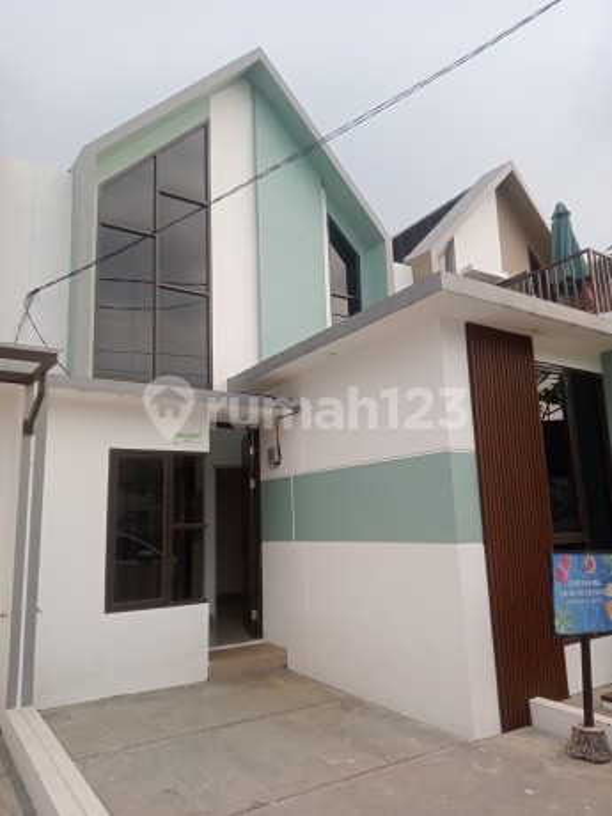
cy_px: 408
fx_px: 660
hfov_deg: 49.7
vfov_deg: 63.4
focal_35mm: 28
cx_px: 306
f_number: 2.2
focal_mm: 3.37
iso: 112
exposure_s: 1/503
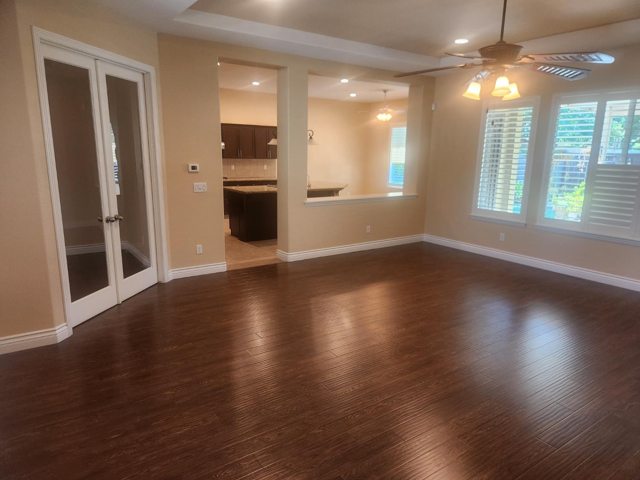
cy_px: 240
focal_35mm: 23
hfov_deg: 73.9
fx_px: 425
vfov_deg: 58.9
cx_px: 320
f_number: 1.8
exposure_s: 1/120
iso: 250
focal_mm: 5.4
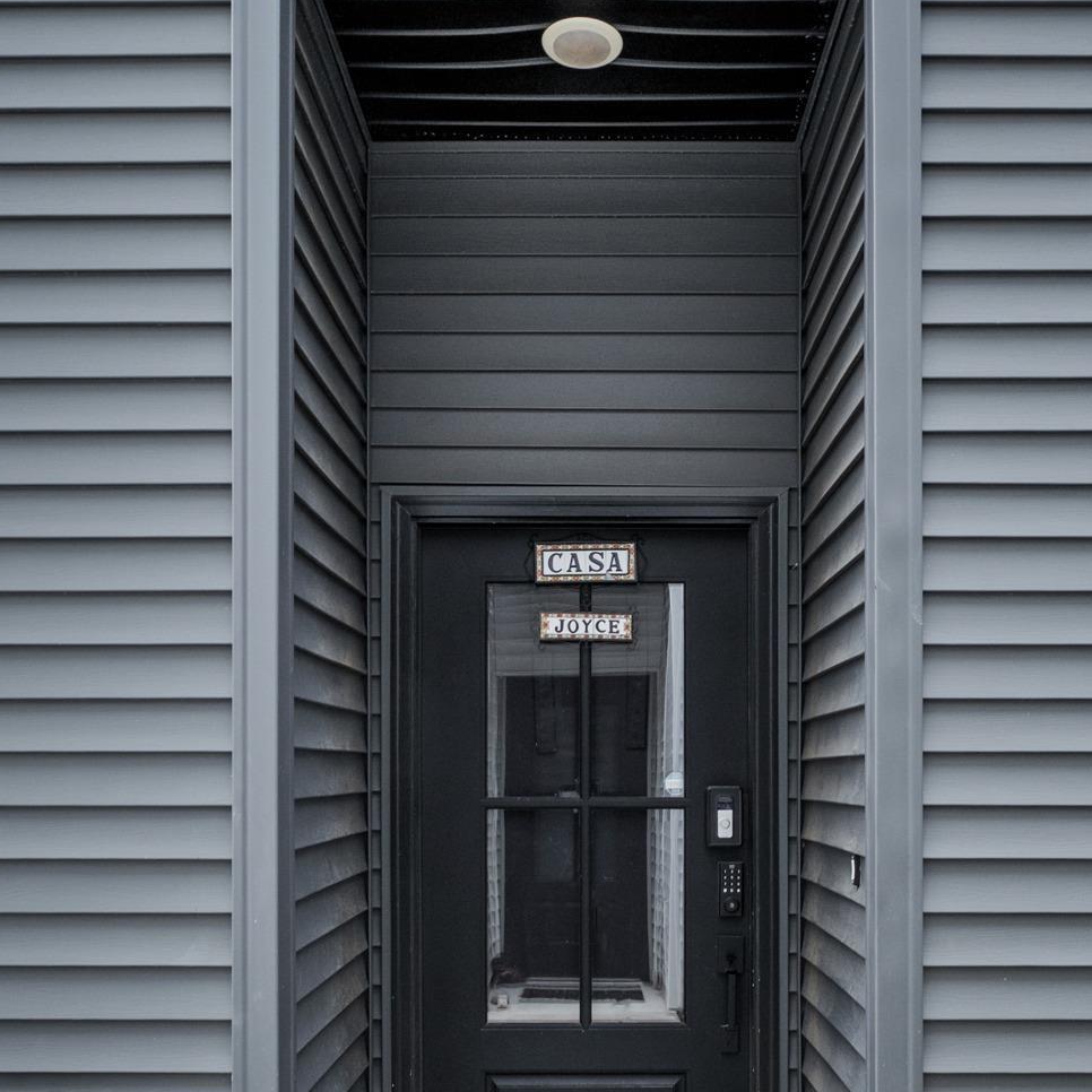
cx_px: 608
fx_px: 1178
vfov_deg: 48.6
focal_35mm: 33
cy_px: 759
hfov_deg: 49.6
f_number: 6.4
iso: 400
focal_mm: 10
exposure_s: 1/80
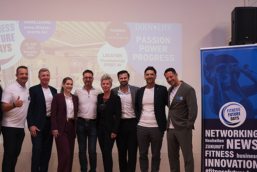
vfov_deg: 27.4
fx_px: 350
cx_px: 98
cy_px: 111
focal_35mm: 49
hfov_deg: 40.1
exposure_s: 1/200
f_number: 2.8
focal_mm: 36
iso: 1600
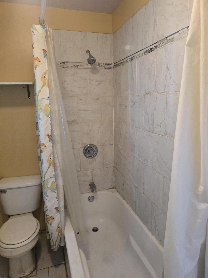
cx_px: 104
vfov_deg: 73.9
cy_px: 139
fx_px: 184
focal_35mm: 23
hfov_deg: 58.9
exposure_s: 1/60
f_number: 1.7
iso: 500
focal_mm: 6.3
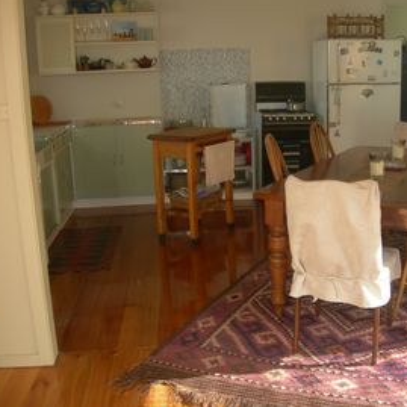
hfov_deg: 36.5
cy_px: 201
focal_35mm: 46
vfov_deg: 36.8
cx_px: 259
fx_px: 612
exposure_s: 1/30
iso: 50
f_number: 2.8
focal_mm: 7.8
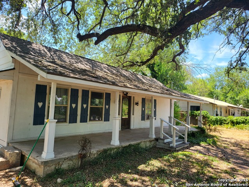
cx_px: 124
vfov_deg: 56.8
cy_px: 94
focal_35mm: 24
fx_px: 173
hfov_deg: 71.6
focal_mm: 5
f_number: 1.8
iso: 40
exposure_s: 1/580
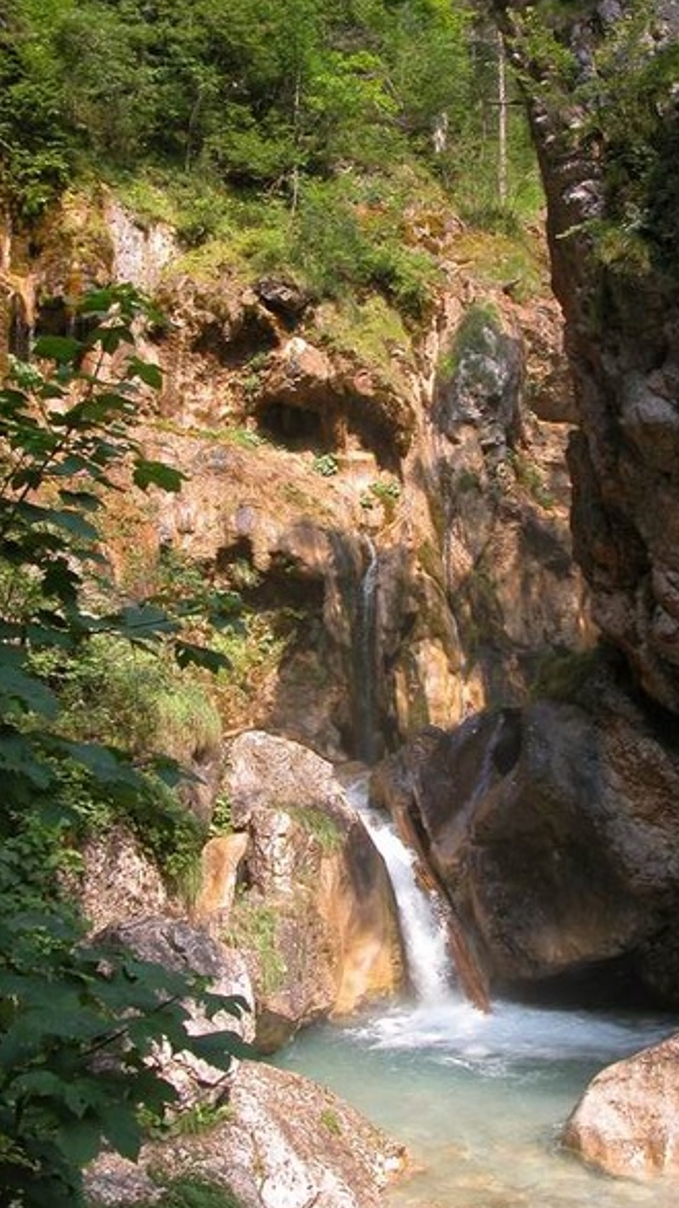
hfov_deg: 30.4
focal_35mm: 39
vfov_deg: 51.6
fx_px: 1249
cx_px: 383
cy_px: 599
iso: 100
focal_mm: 8.9
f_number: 4.5
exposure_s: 1/170
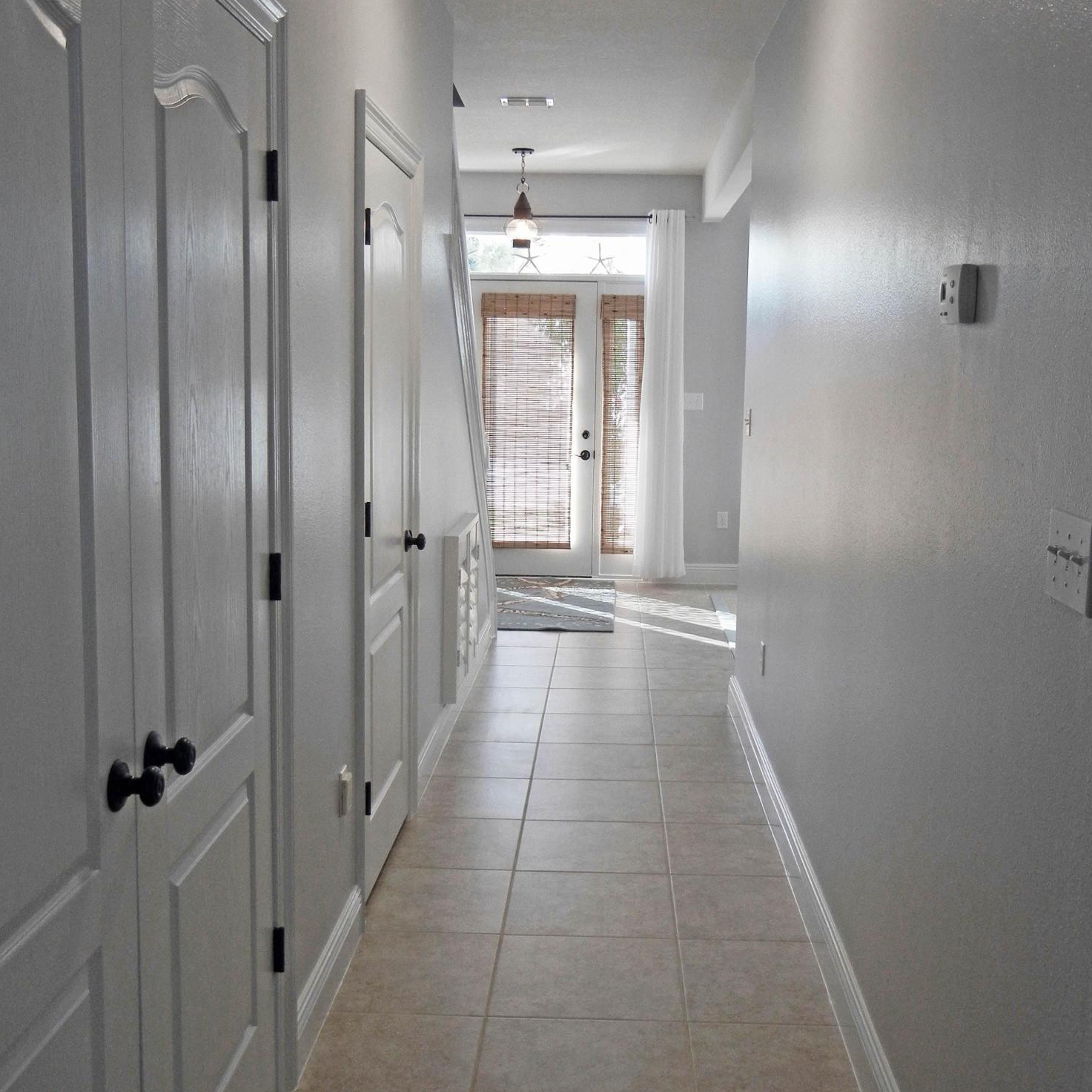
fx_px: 1285
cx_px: 555
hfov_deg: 46.0
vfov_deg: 46.0
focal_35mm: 36
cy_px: 513
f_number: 3.5
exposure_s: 1/60
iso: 208
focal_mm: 5.4
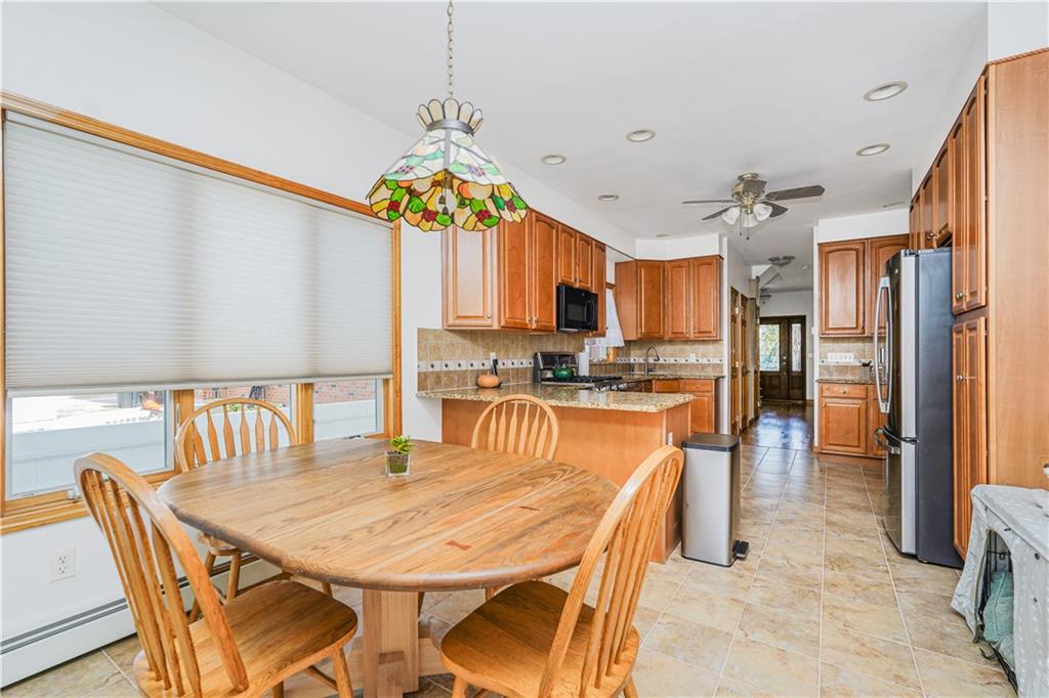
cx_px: 524
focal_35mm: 16
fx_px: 466
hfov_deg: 96.8
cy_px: 349
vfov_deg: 73.7
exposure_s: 1/50
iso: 64
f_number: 5
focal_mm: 16
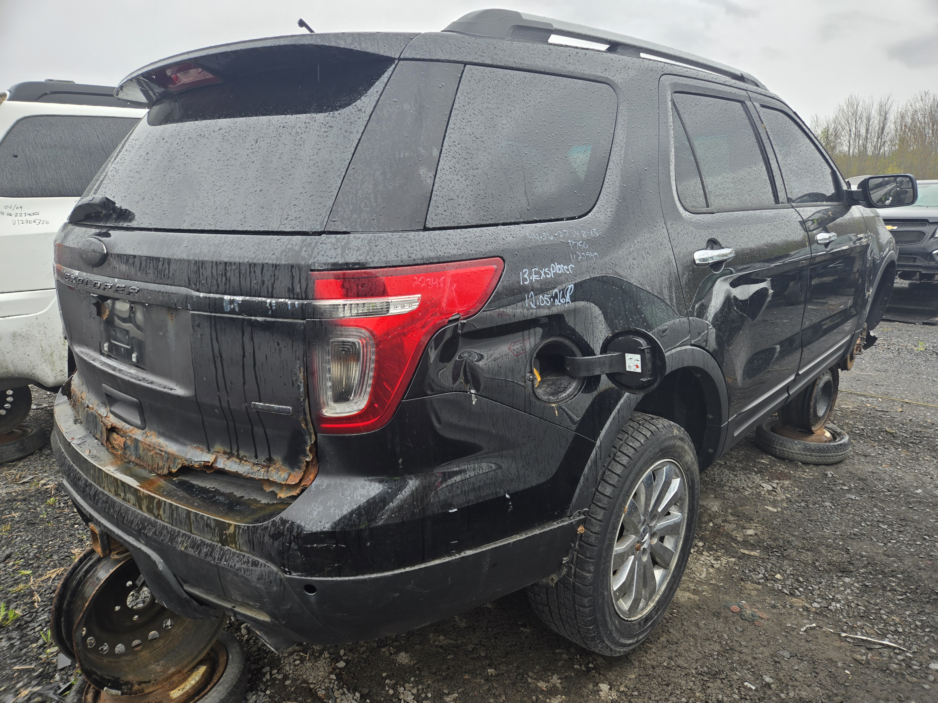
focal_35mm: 23
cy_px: 352
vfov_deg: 58.9
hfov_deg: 73.9
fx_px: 623
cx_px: 469
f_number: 1.8
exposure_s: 1/180
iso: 32
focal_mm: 5.4
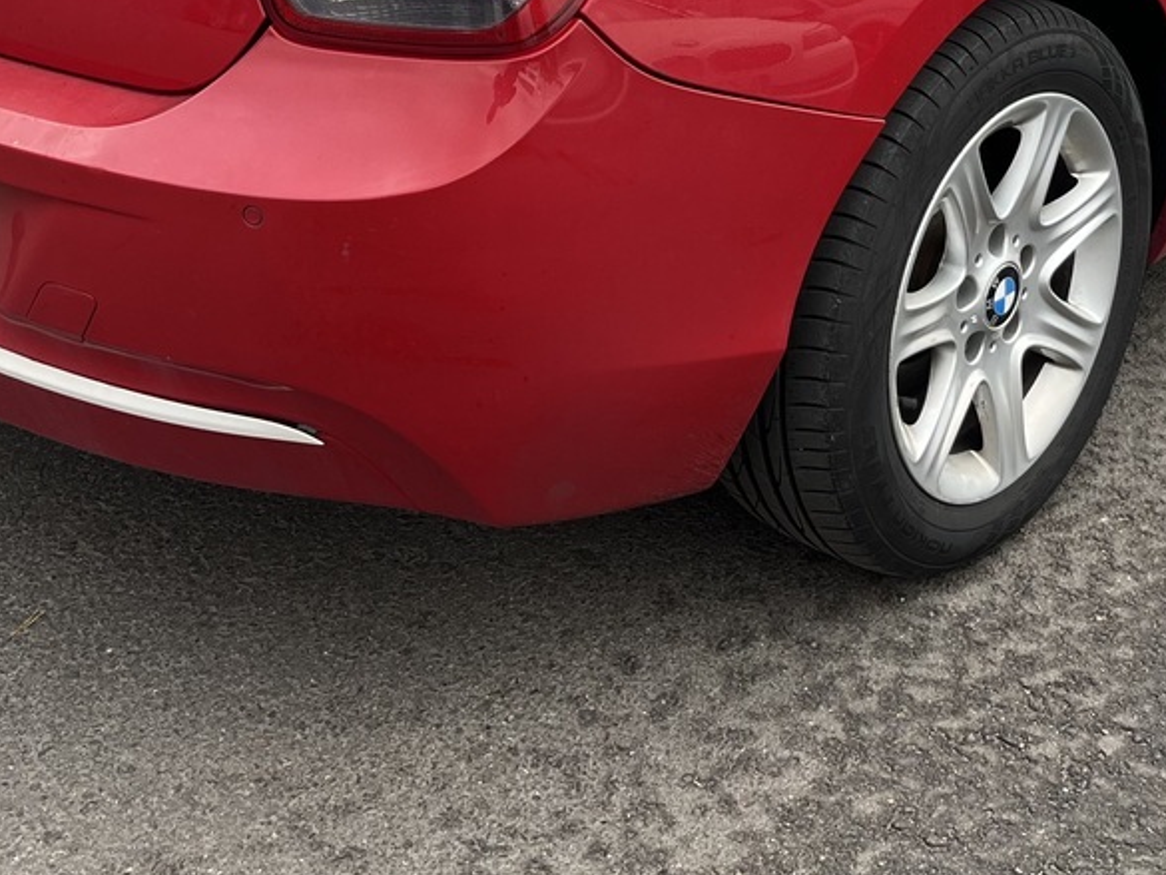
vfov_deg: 22.1
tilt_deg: -19.6
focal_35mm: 64
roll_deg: +1.1
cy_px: 2
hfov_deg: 30.2
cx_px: 716
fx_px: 2156
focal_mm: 5.1
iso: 32
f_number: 1.6
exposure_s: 1/126
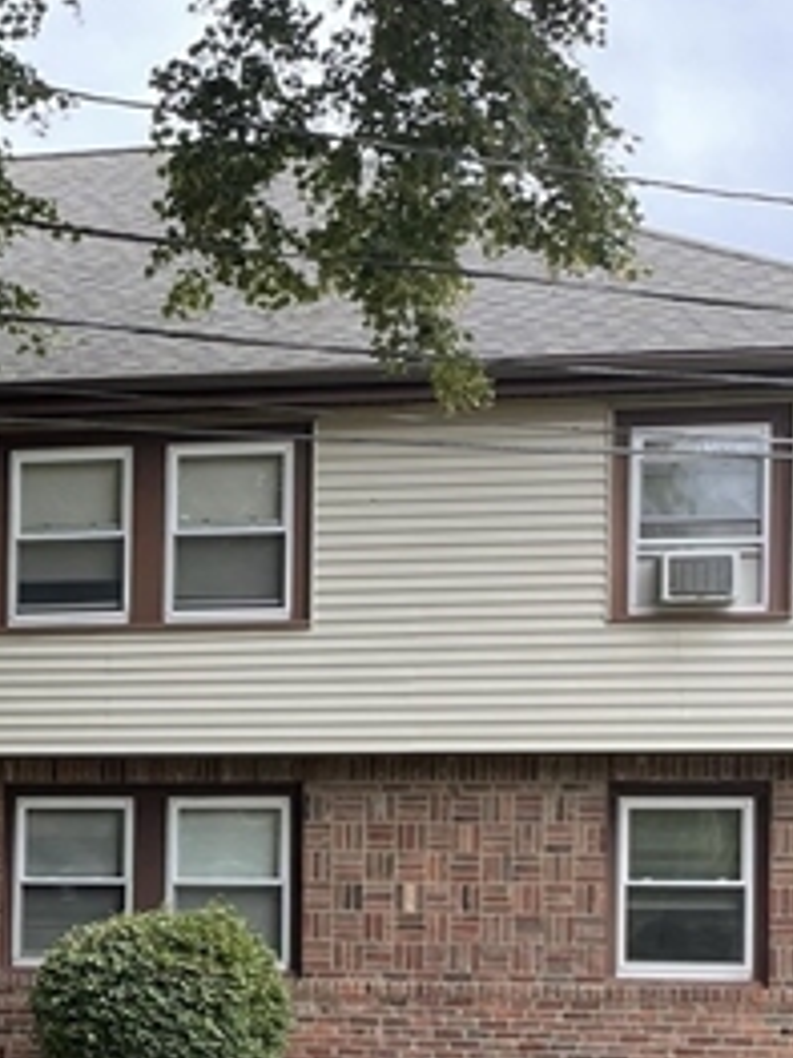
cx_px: -165
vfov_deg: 25.0
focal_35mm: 76
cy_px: 929
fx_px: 2323
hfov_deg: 18.3
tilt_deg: +1.7
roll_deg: -1.2
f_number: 1.6
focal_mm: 4.2
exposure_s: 1/769
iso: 32
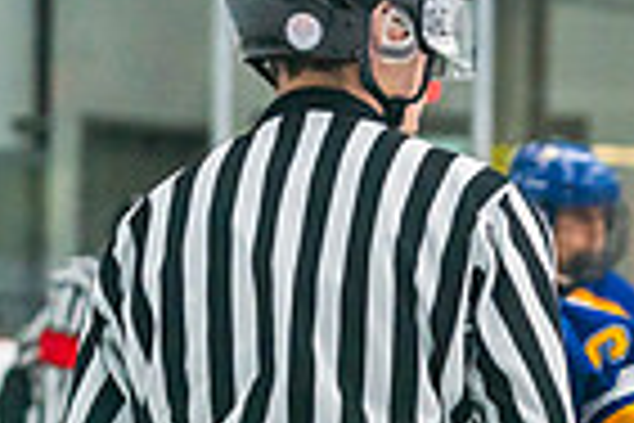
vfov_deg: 4.3
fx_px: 5565
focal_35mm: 316
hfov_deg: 6.5
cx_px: 787
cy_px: 844
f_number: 2.8
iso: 3200
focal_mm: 77
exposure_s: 1/1250
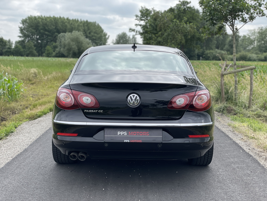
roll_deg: -0.9
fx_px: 401
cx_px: 134
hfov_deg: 36.8
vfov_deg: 28.0
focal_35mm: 52
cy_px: 100
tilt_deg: -5.1
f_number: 2
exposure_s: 1/922
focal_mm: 6
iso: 25
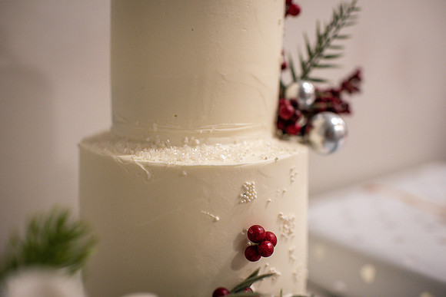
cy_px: 148
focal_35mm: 35
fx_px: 434
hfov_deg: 54.4
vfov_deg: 37.9
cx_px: 223
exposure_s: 1/125
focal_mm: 35
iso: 2000
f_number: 2.5
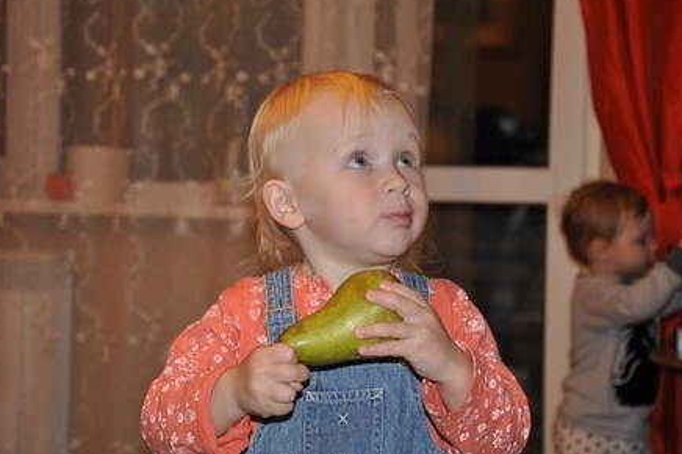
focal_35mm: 96
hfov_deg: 21.3
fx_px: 1817
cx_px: 341
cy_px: 223
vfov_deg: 14.2
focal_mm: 62
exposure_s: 1/60
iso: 800
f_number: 5.3
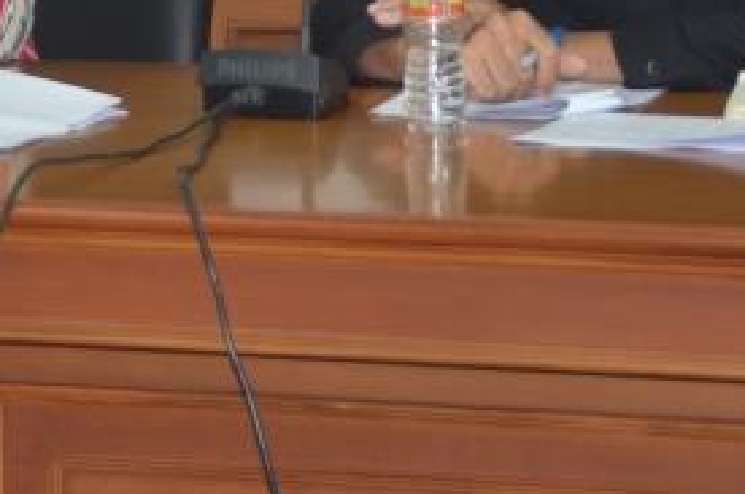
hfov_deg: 7.6
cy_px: -278
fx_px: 5516
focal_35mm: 267
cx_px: -216
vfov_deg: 5.1
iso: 640
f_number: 4.8
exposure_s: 1/60
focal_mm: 48
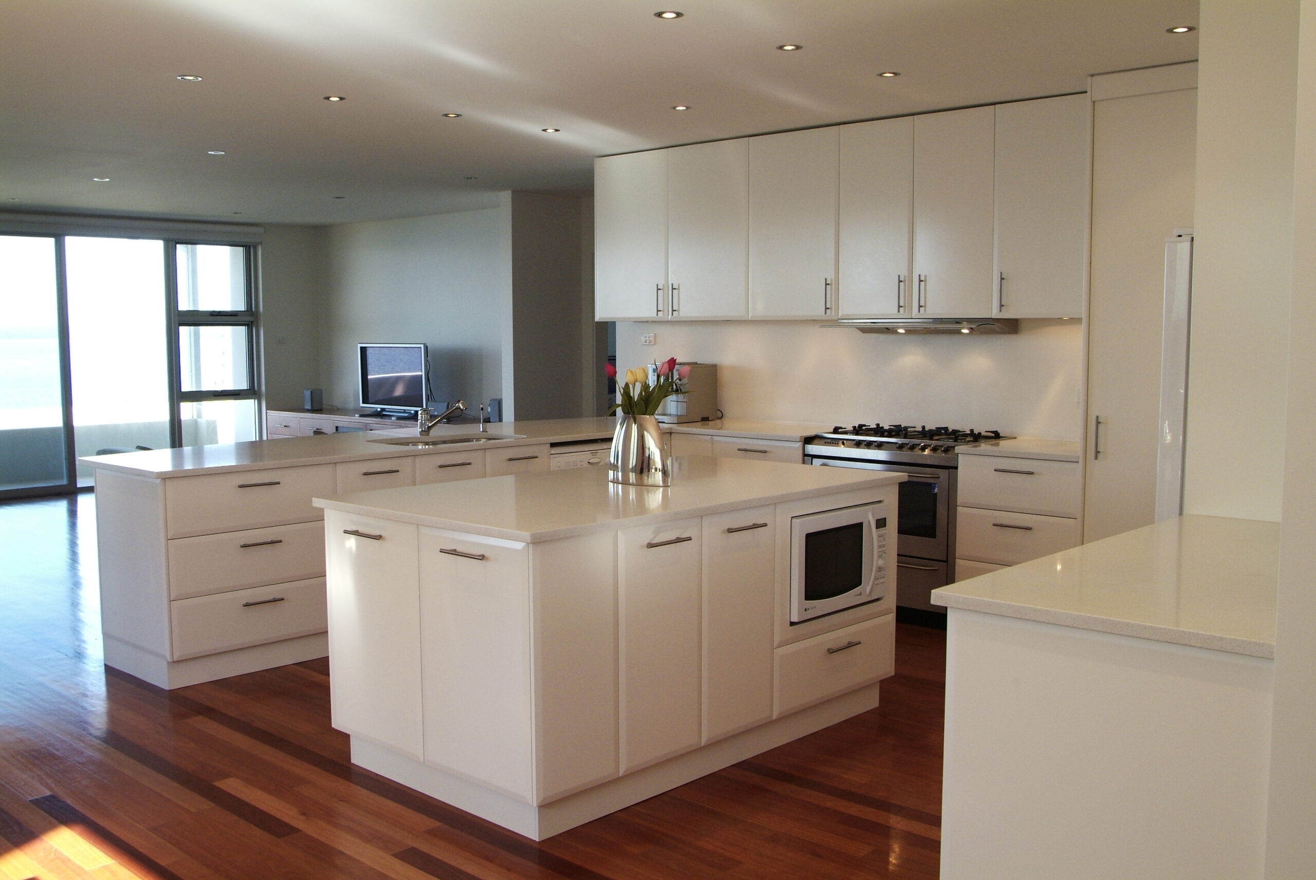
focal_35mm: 33
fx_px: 1208
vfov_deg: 40.1
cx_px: 658
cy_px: 440
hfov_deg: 57.2
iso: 800
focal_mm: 22
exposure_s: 1/90
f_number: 6.7
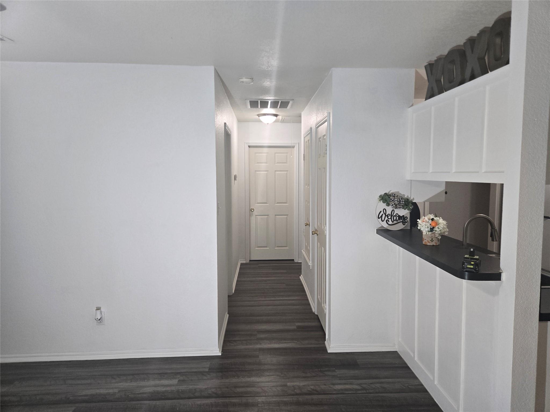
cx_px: 275
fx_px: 365
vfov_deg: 58.9
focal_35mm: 23
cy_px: 206
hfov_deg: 73.9
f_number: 1.8
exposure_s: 1/120
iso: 200
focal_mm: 5.4
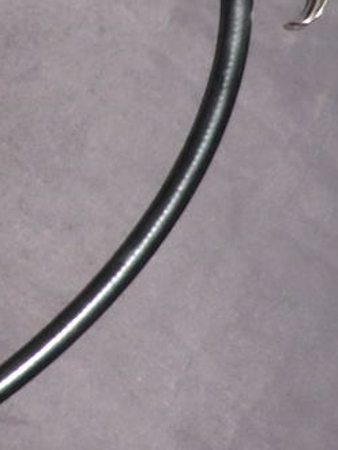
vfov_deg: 19.0
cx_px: -63
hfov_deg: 14.0
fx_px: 1339
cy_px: 176
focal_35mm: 103
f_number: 3.6
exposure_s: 1/30
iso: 400
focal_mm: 6.1
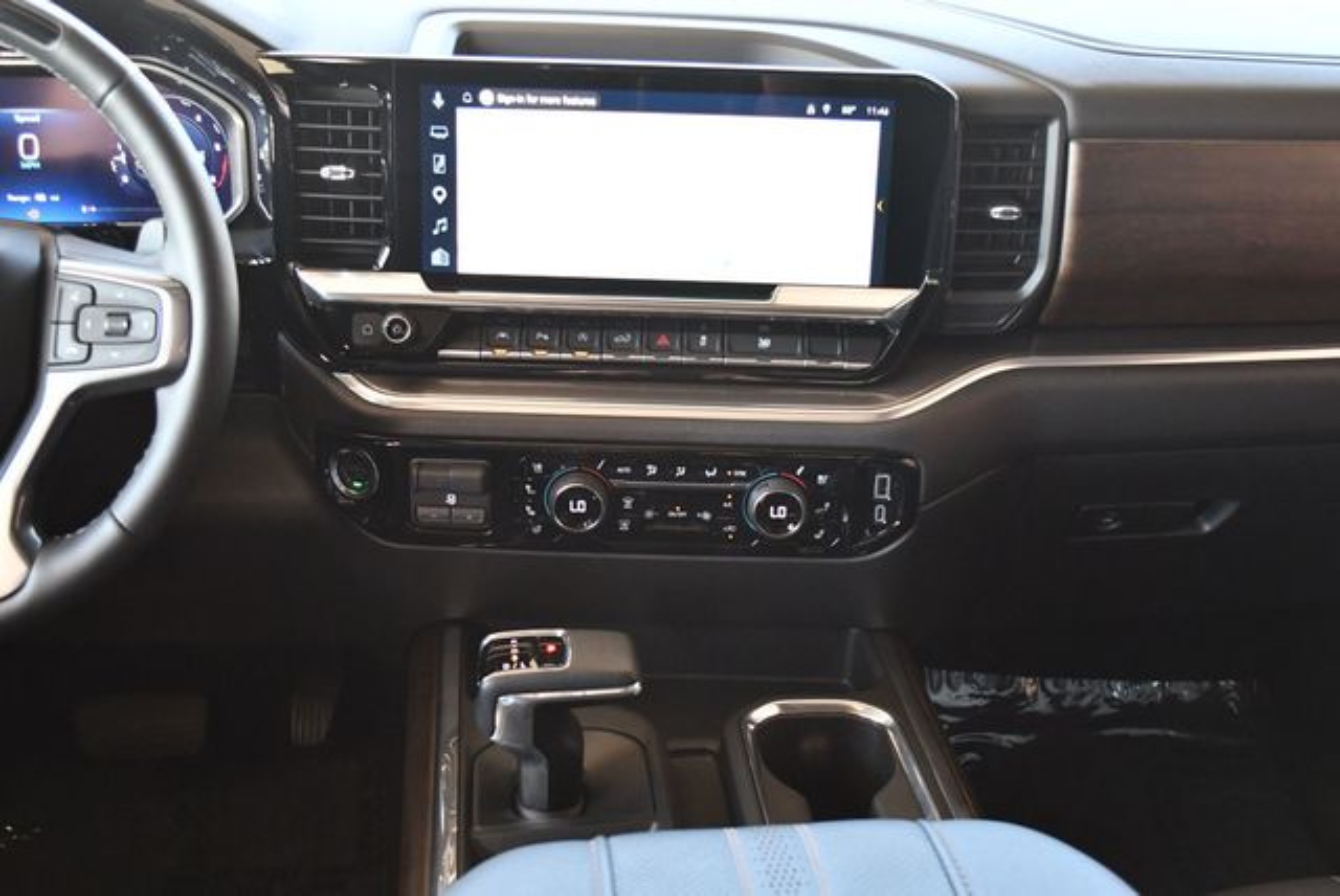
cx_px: 670
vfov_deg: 30.6
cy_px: 448
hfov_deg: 44.5
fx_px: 1639
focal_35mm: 44
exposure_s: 1/125
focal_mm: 22
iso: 1400
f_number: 3.8
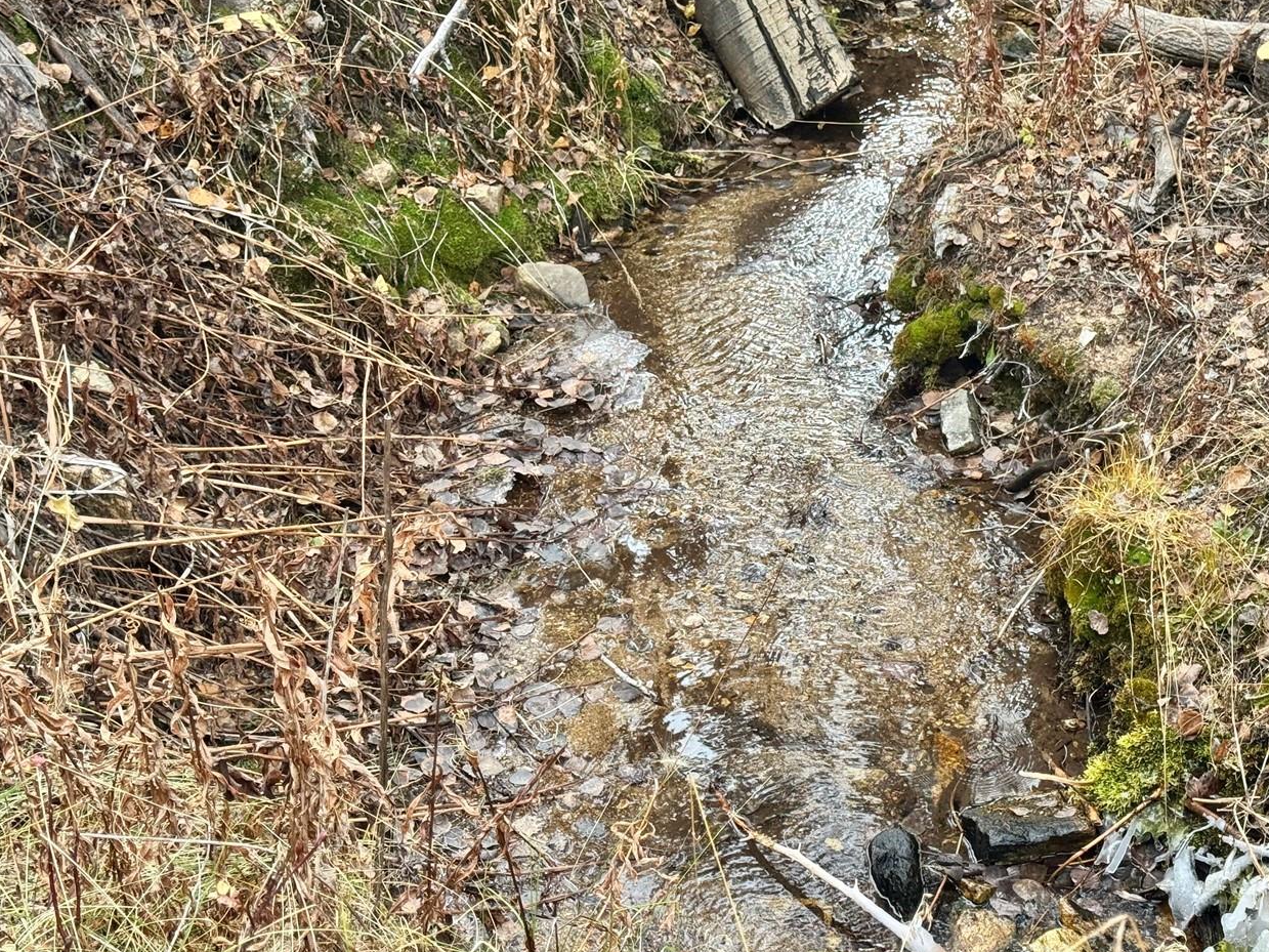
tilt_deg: -35.5
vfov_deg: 23.6
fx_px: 2273
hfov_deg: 31.0
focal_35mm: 62
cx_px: 817
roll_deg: +2.3
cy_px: 430
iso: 100
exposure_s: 1/161
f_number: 1.78
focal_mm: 6.76
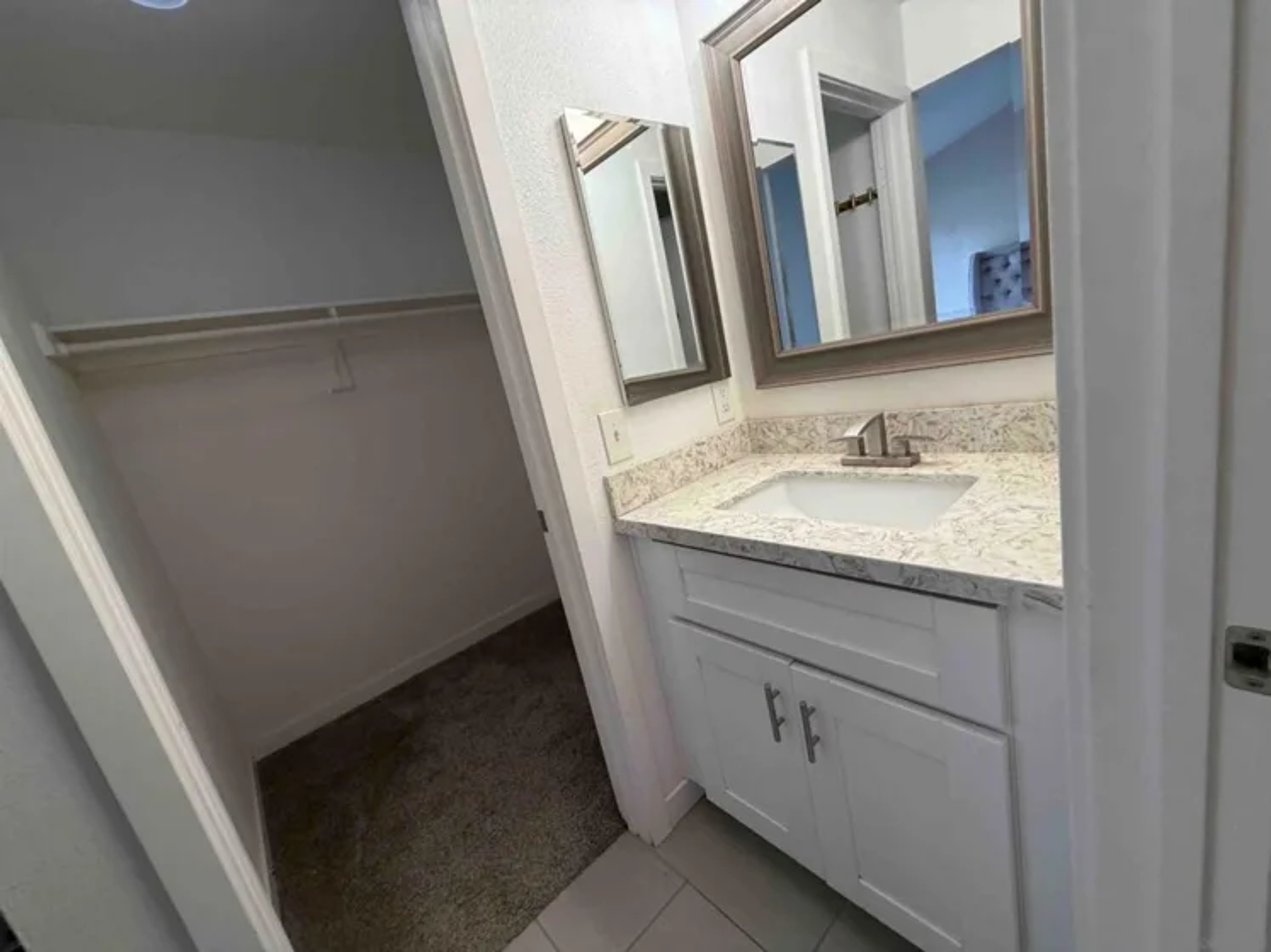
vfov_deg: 85.7
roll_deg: +11.0
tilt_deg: -12.8
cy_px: 476
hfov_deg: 102.1
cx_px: 636
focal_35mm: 14
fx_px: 514
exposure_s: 1/120
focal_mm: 2.22
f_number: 2.2
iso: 250
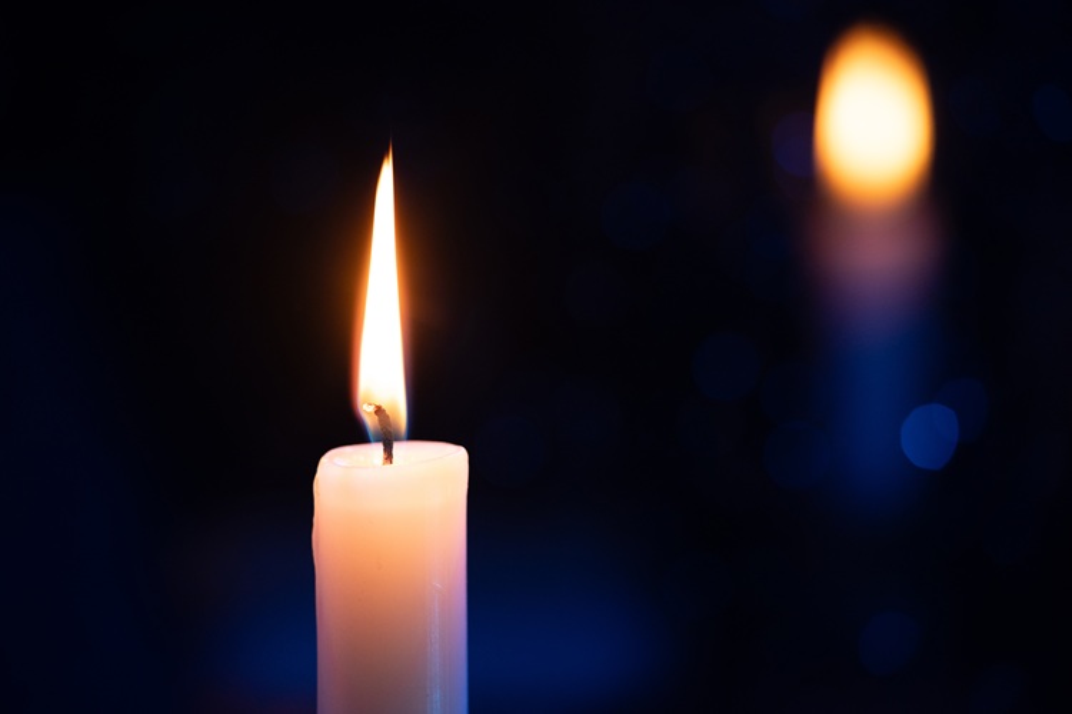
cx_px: 536
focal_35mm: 90
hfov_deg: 22.6
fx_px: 2680
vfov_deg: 15.2
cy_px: 357
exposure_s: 1/200
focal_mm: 90
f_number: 2.8
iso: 2000
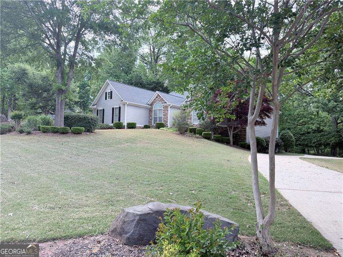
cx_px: 172
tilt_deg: +3.5
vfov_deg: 56.8
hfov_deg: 71.6
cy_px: 128
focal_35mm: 24
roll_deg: -0.4
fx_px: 238
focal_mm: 6.76
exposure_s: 1/683
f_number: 1.78
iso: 100
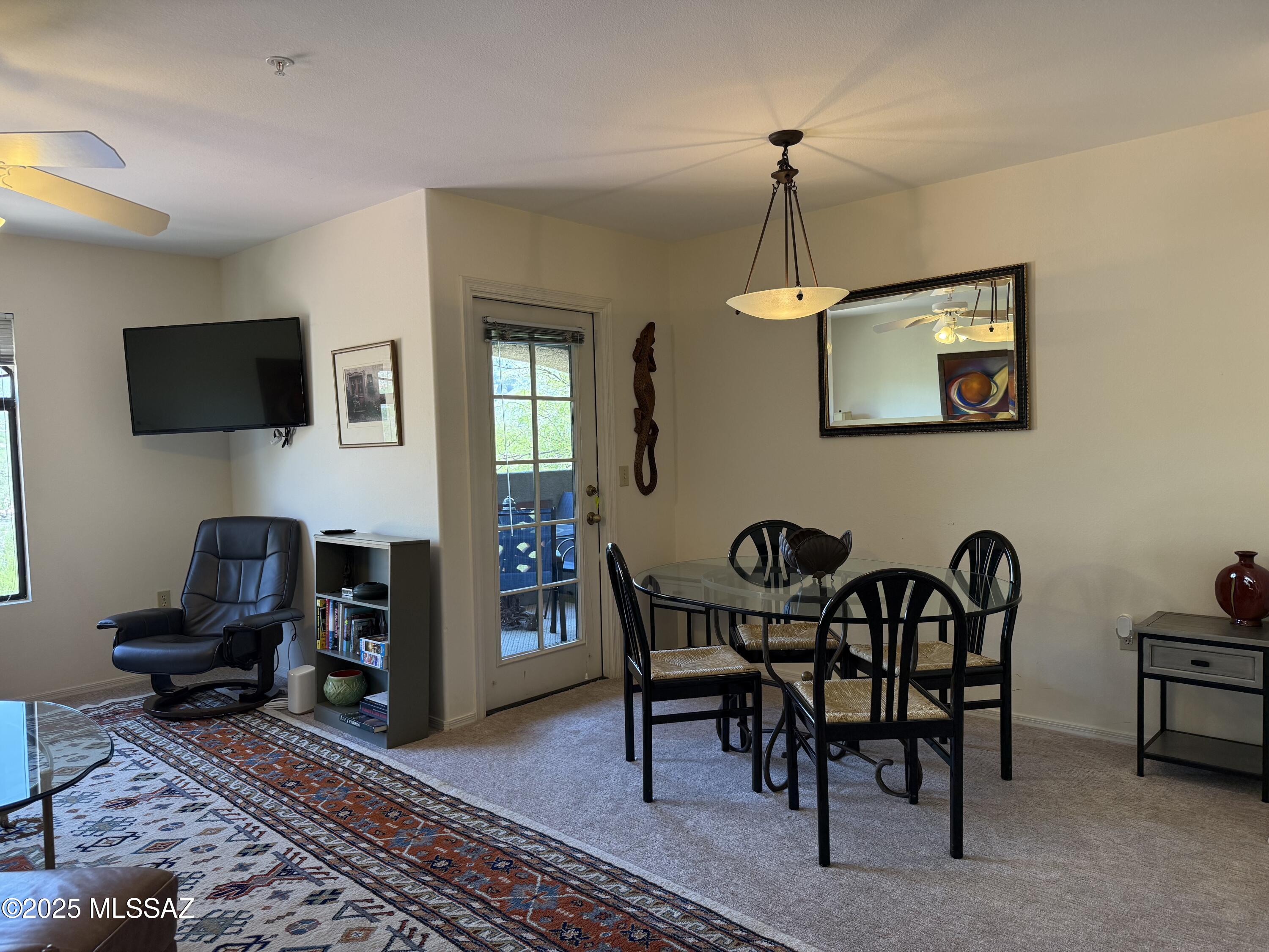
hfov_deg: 71.6
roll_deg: +1.4
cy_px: 476
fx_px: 880
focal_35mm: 24
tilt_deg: -2.2
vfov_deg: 56.8
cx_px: 634
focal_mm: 6.76
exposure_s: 1/140
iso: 200
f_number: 1.78
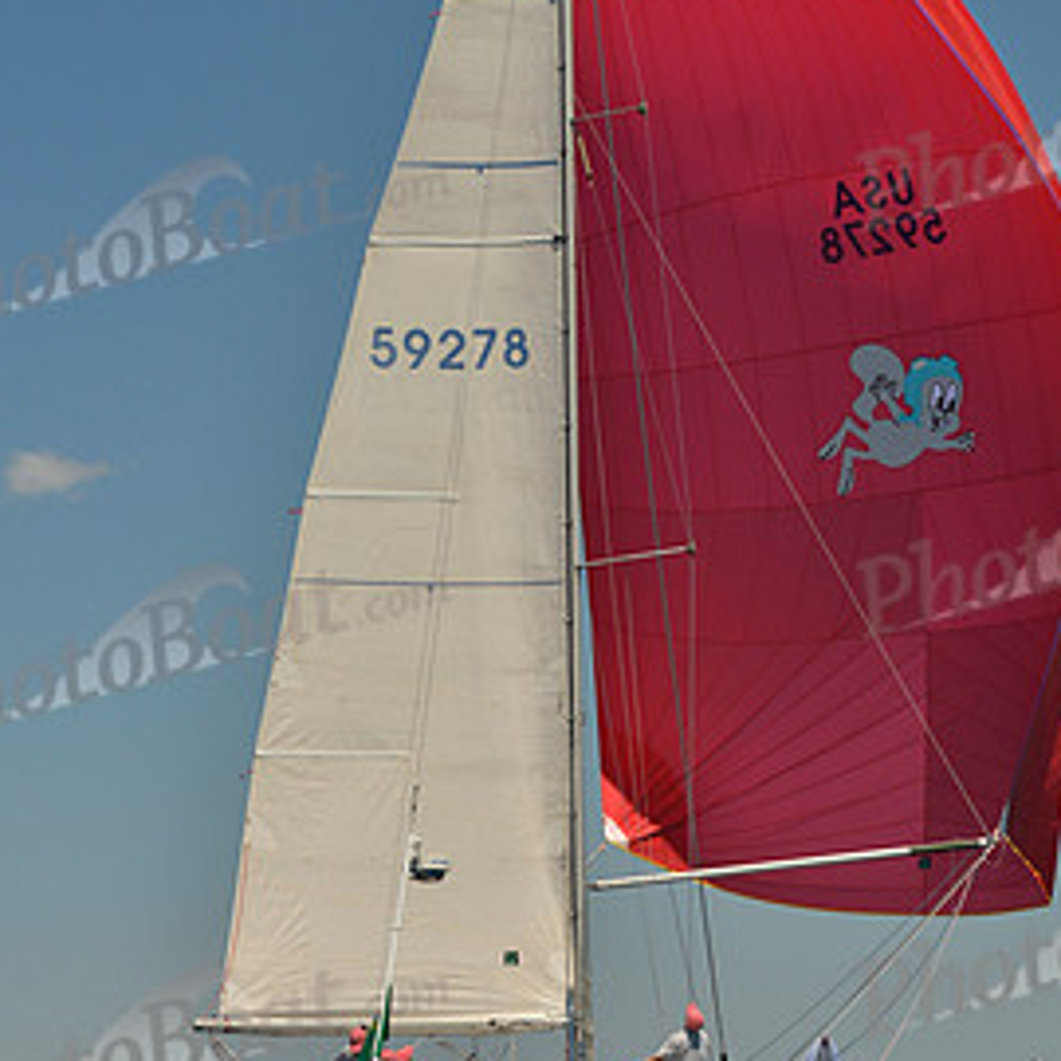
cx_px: 654
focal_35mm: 128
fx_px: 4439
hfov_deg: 13.6
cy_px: 389
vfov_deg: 13.6
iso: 280
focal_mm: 70
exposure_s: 1/800
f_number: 8
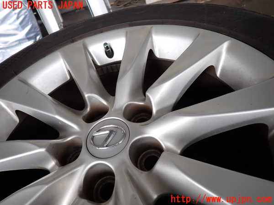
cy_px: 102
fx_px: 198
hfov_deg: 69.4
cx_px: 137
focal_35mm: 25
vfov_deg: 54.9
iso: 100
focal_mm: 4.5
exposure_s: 1/80
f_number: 2
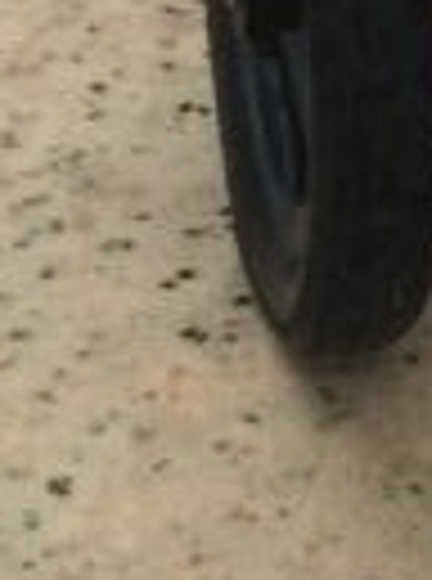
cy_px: -477
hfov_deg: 5.8
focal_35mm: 231
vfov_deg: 8.3
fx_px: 3863
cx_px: 1462
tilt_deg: -28.9
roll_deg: -8.0
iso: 32
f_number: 2.2
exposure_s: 1/451
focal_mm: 4.15
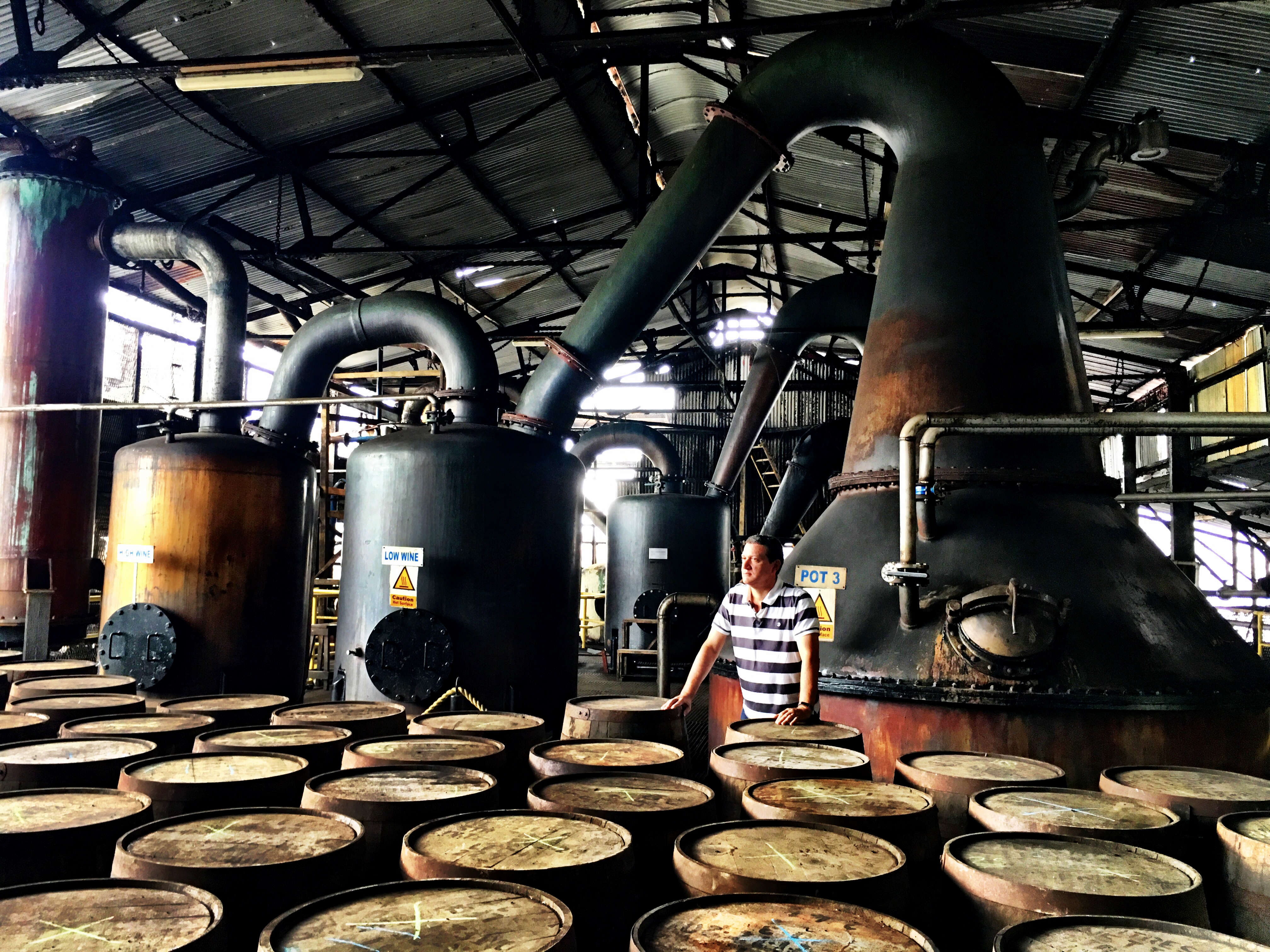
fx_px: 1064
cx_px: 635
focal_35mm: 29
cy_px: 476
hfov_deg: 61.7
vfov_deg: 48.2
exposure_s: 1/17
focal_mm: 4.15
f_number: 2.2
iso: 80
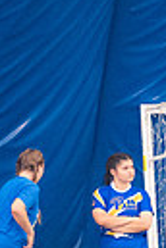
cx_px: 211
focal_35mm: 1419
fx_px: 9814
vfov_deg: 1.5
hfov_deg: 1.0
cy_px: 121
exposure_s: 1/320
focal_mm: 200
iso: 7200
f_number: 2.8
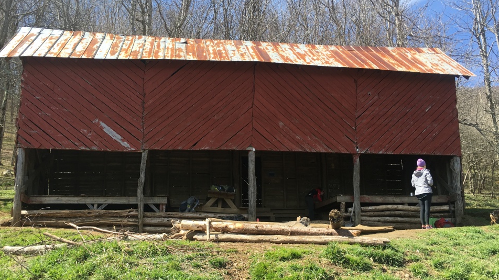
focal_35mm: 34
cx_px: 238
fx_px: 450
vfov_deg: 34.6
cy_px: 163
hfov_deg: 58.0
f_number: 2.2
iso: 25
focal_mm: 4.15
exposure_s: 1/574
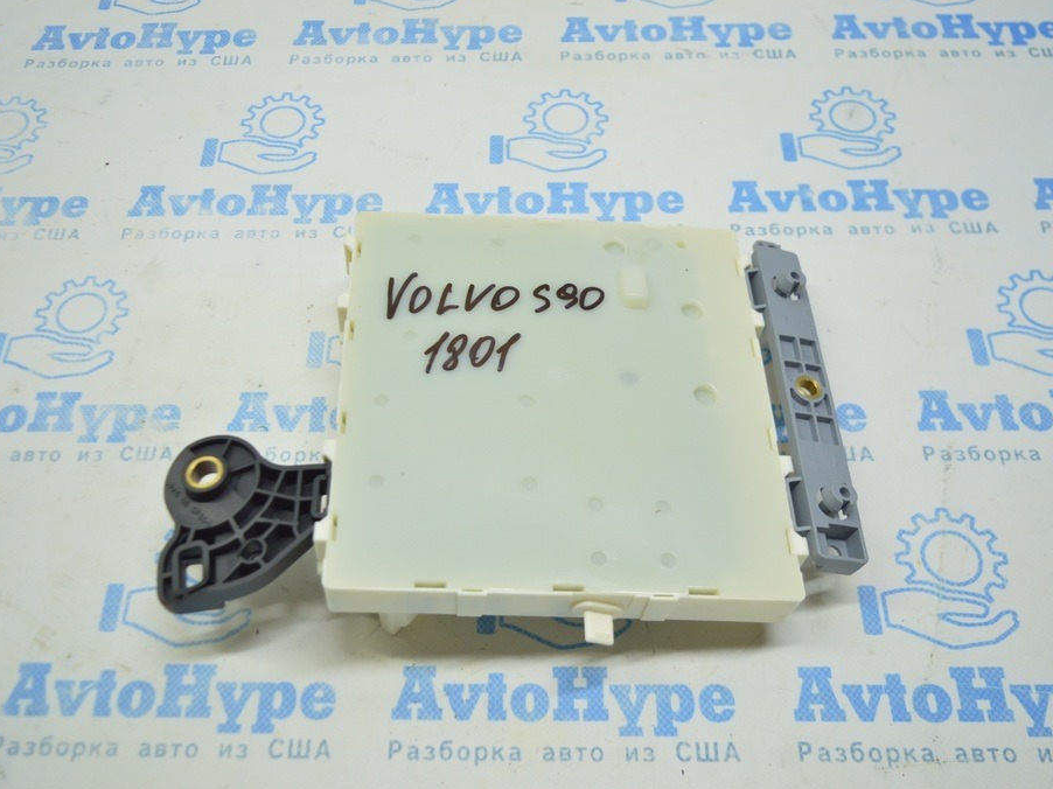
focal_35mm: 36
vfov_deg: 39.6
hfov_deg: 51.3
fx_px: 1095
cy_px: 395
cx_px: 474
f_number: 3.8
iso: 400
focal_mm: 22
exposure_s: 1/50
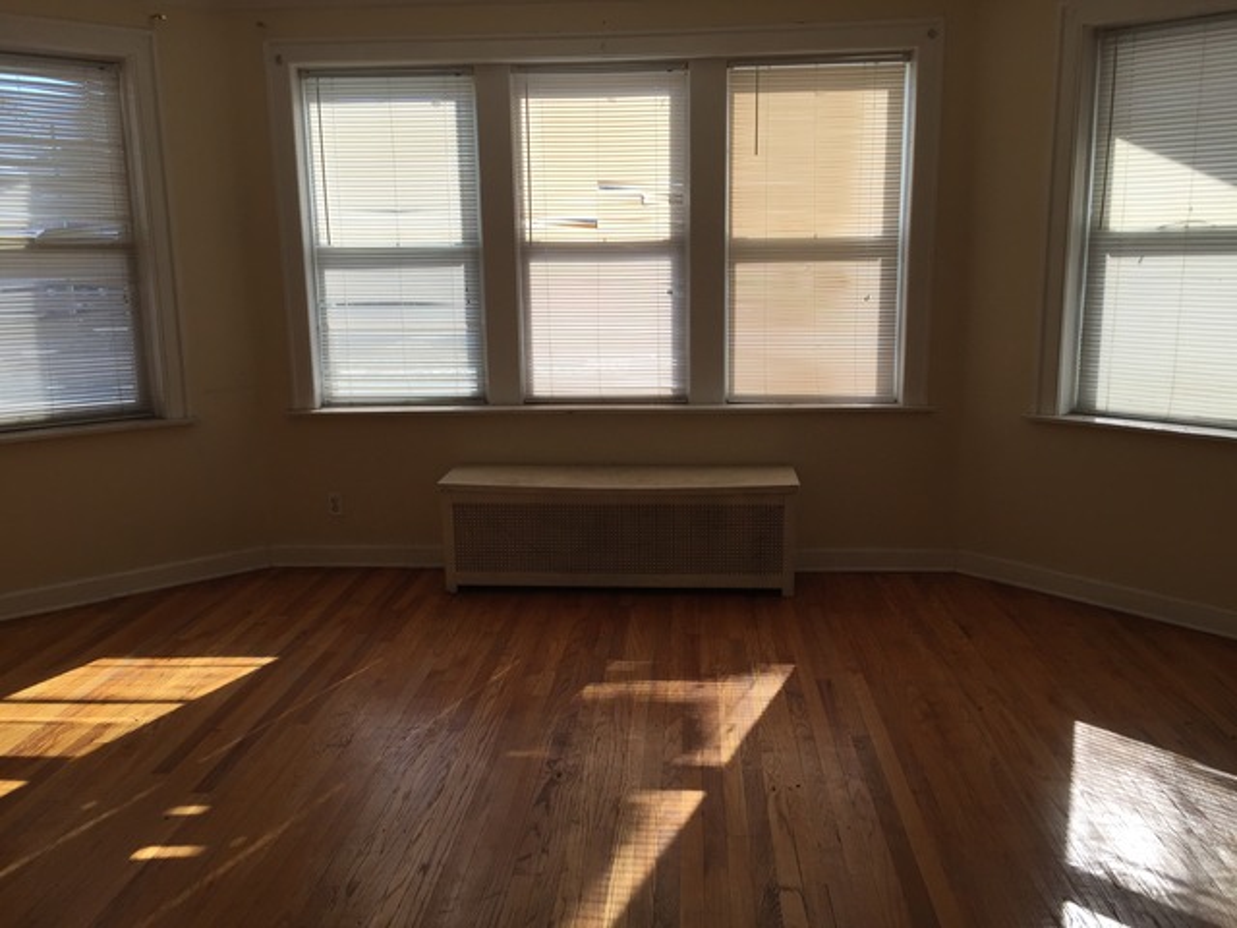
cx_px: 618
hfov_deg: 61.7
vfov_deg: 48.2
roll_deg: +2.4
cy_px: 464
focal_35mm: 29
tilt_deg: -11.5
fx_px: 1036
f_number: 2.2
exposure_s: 1/638
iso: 32
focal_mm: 4.15
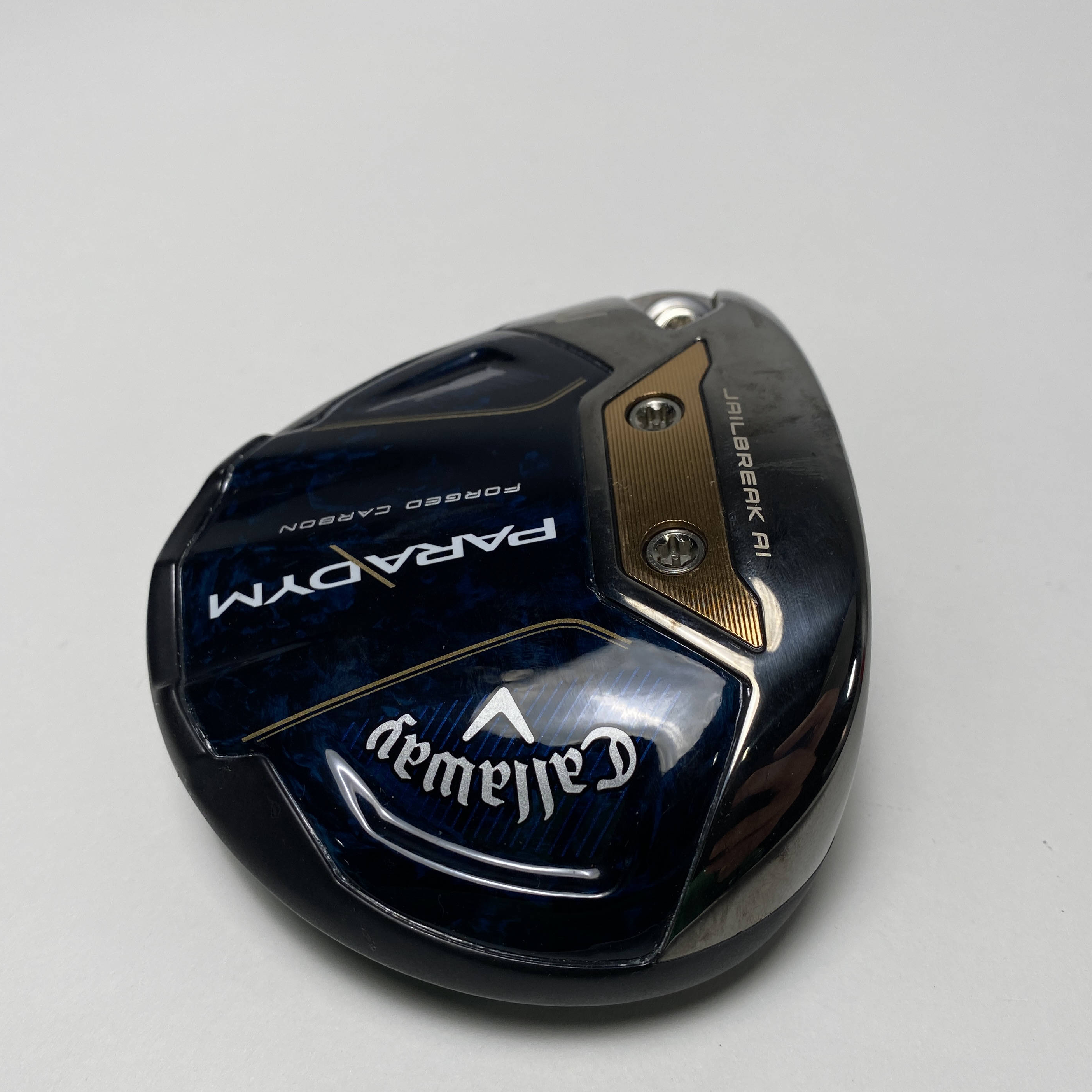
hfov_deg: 49.7
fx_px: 1178
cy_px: 579
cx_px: 562
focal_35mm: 33
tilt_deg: -49.9
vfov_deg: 49.7
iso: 32
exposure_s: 1/436
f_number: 1.8
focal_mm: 4.25
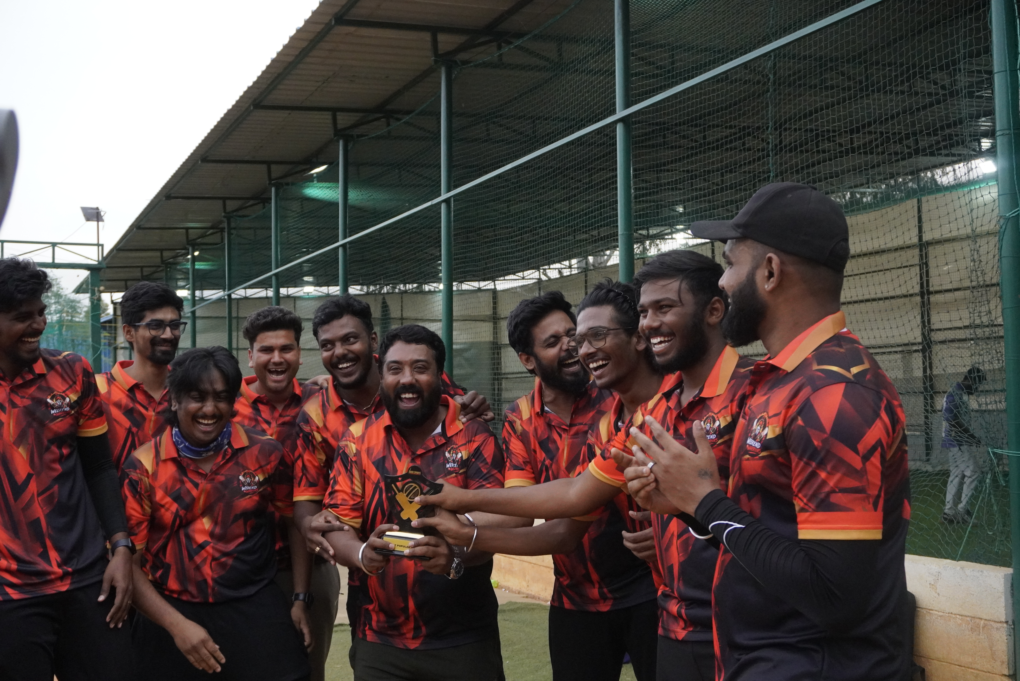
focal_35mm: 40
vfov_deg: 33.1
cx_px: 510
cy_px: 340
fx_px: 1148
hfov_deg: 47.9
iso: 3200
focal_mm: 27
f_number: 5.6
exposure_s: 1/1000
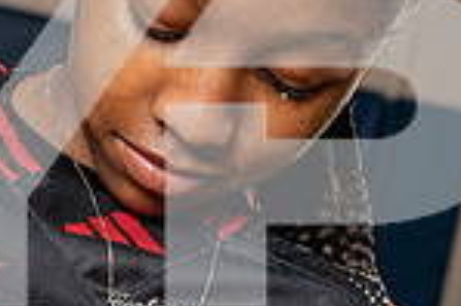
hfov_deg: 14.2
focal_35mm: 144
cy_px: 147
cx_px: 105
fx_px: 1842
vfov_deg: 9.5
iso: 125
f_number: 5.6
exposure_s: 1/250
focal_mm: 37
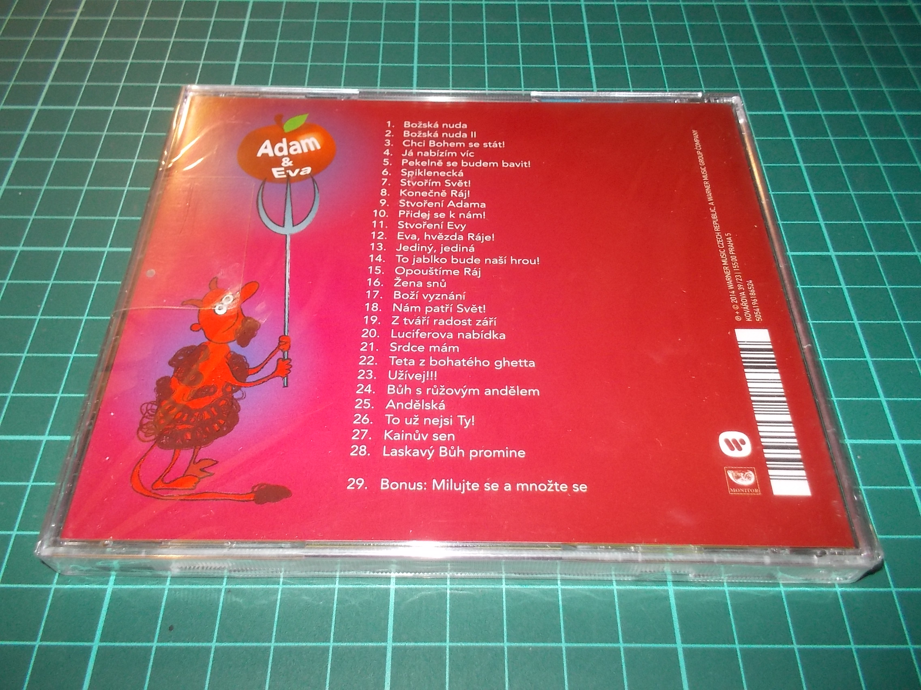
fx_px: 772
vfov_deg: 48.2
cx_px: 460
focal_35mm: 29
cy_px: 345
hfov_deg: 61.7
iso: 200
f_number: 3.3
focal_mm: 4.1
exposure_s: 1/30
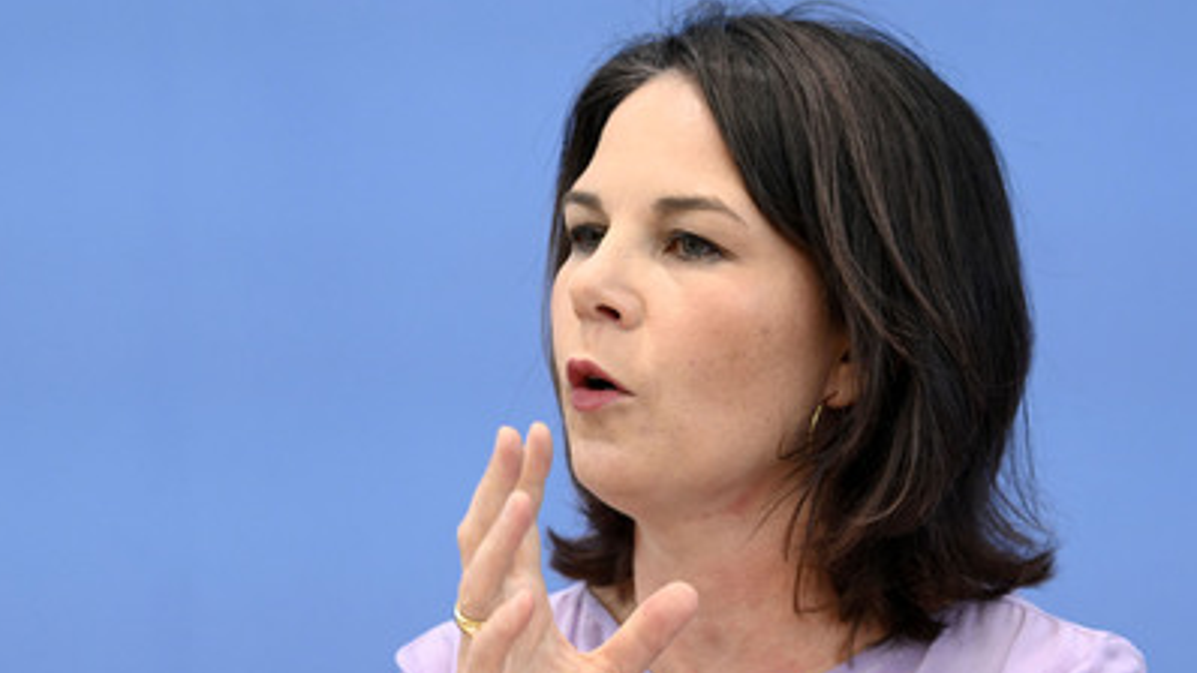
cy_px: 400
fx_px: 5841
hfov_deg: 11.7
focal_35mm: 184
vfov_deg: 6.6
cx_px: 558
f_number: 6.3
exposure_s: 1/640
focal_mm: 155
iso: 5000
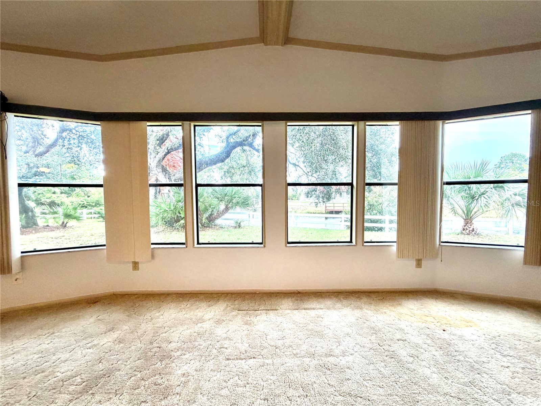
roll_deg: +1.6
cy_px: 203
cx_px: 270
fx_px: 219
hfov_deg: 102.1
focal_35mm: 14
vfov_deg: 85.7
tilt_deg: -3.5
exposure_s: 1/120
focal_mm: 2.22
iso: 160
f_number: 2.2
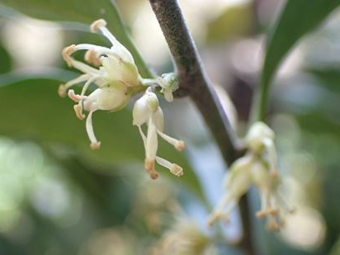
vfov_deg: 24.8
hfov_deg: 32.7
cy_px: 126
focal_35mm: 59
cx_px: 156
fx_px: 580
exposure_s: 1/200
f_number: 3.3
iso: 640
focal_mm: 9.65
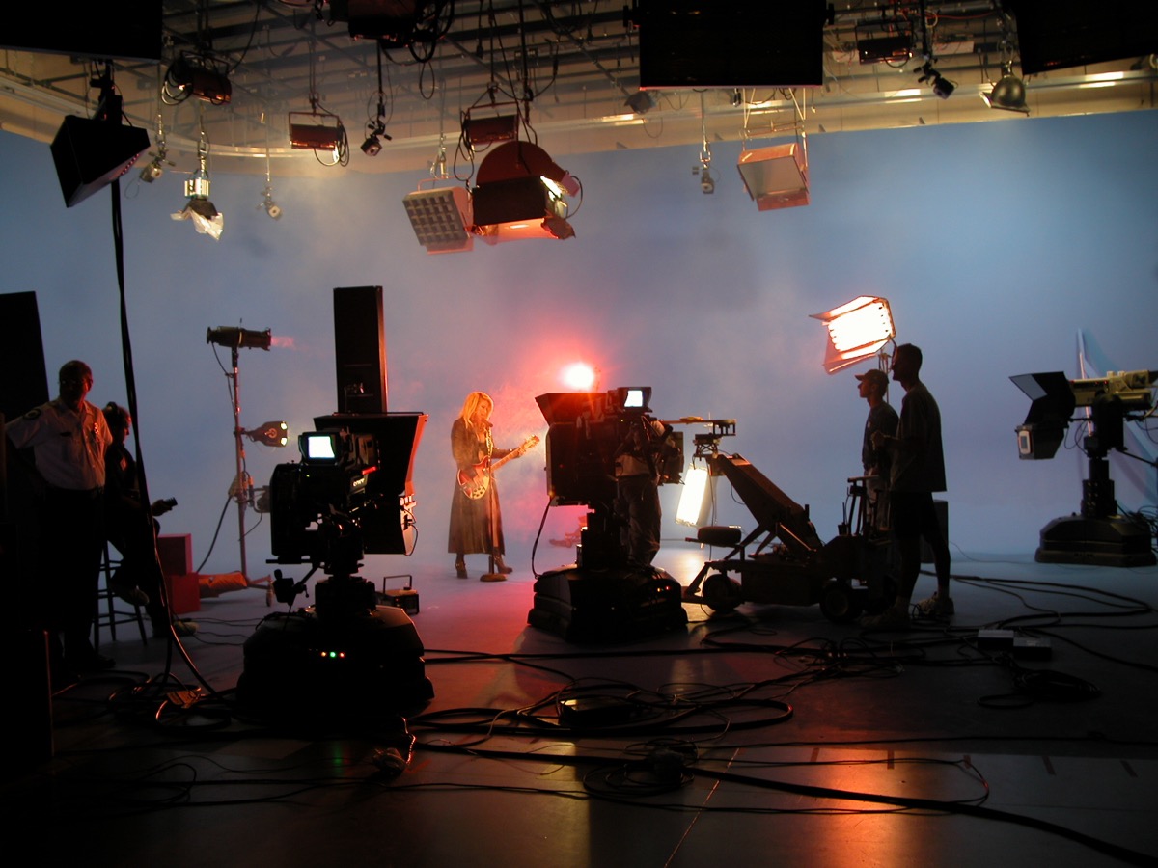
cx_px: 579
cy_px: 434
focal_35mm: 34
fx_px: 1137
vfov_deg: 41.8
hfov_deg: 54.0
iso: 100
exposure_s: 1/12.5
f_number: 2.8
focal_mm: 8.9
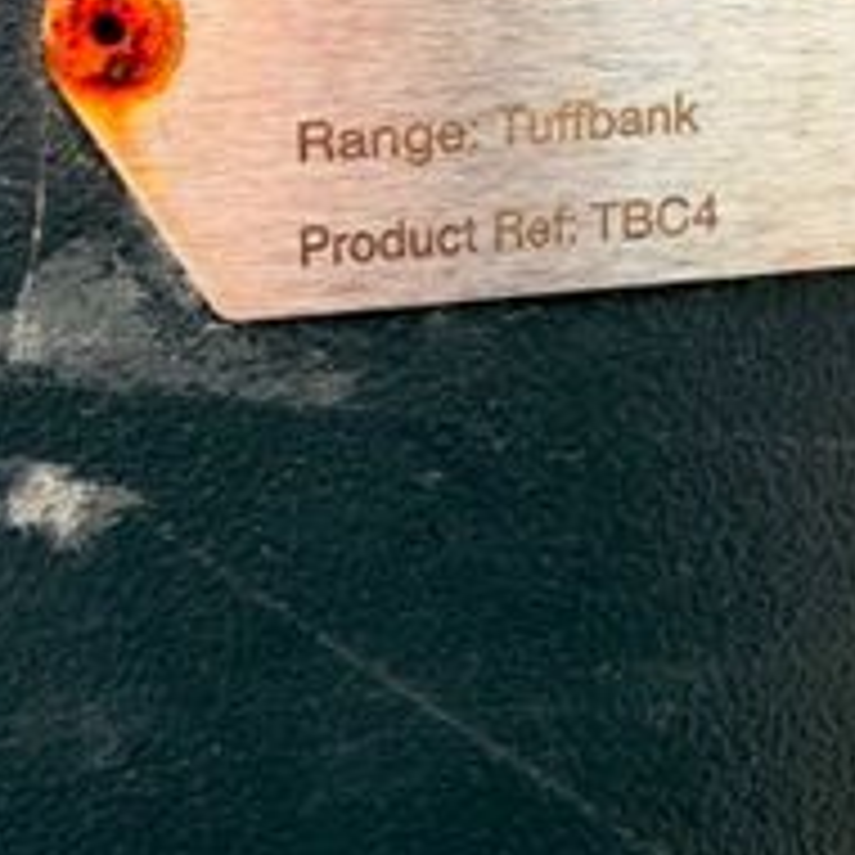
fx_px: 1872
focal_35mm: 67
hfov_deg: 22.9
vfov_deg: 23.9
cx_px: 1107
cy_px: -104
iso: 40
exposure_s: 1/191
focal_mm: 2.22
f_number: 2.2
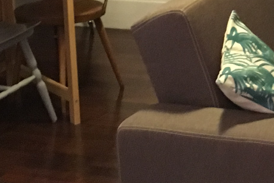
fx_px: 1013
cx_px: 338
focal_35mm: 133
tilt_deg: -8.1
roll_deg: +0.2
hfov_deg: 14.8
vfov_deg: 10.1
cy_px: -74
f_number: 2.2
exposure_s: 1/17
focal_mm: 4.15
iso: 500
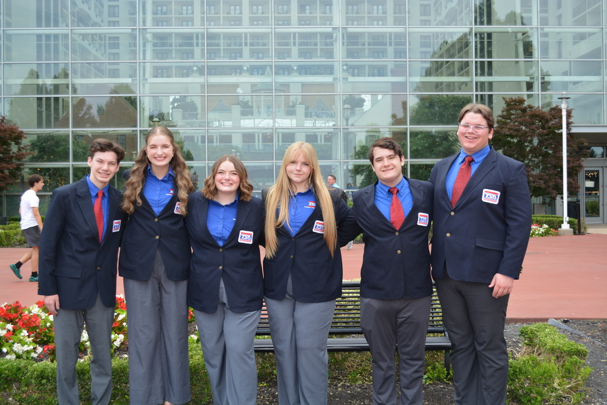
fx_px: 759
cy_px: 202
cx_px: 304
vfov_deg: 29.9
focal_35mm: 45
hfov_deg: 43.6
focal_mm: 30
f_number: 4.5
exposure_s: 1/200
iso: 160
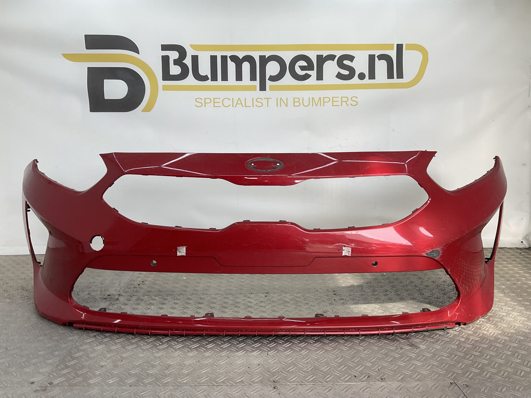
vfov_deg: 48.2
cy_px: 199
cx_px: 266
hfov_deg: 61.7
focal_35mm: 29
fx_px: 445
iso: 16
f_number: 1.8
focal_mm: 3
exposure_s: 1/237
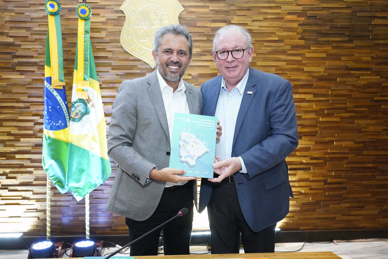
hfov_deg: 61.9
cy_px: 130
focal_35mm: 30
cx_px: 194
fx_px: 324
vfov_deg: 43.7
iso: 8000
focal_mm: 30
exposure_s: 1/160
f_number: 5.6
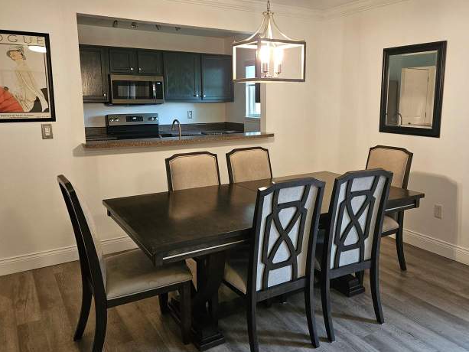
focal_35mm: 30
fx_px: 407
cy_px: 155
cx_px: 267
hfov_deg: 59.7
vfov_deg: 46.7
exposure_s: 1/60
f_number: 1.8
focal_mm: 5.4
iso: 250
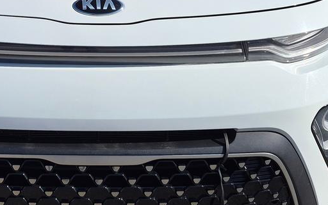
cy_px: 43
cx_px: 65
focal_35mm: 61
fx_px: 545
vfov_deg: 21.1
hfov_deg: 32.6
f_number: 1.8
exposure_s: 1/7440
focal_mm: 5.4
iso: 80
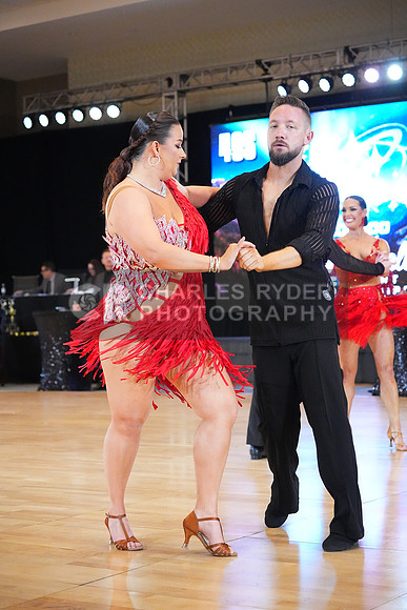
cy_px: 305
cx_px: 204
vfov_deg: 28.8
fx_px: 1186
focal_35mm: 70
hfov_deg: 19.5
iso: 12800
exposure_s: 1/400
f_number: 4.5
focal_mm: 70
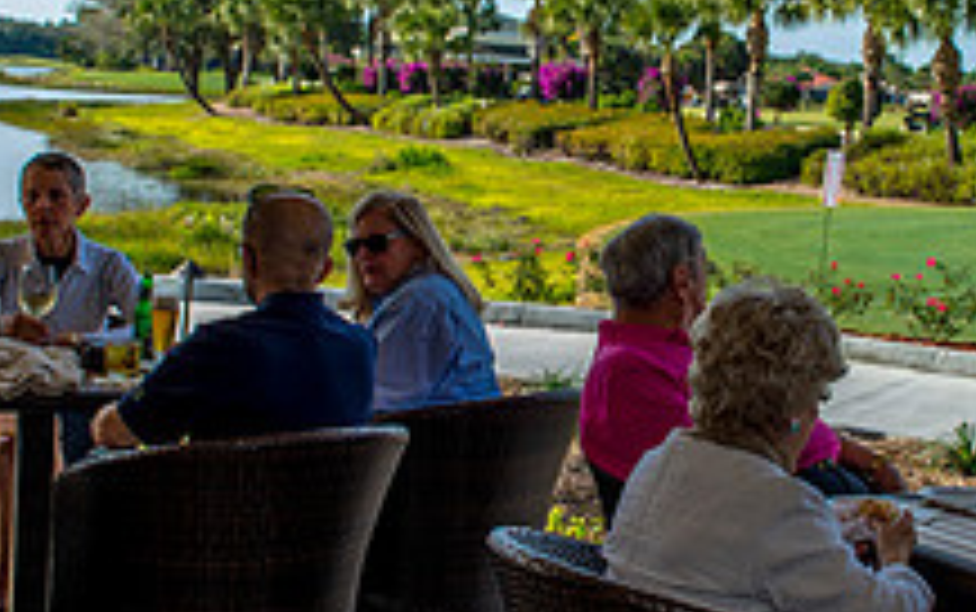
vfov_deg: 18.4
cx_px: 635
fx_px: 1890
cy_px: 265
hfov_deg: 28.8
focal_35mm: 71
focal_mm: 24
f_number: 7.1
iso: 320
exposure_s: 1/250
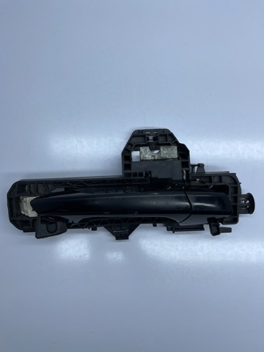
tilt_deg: -86.4
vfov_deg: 69.4
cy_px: 176
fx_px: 254
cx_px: 132
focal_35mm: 25
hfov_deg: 54.9
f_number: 1.6
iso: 32
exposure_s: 1/1575
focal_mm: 5.1
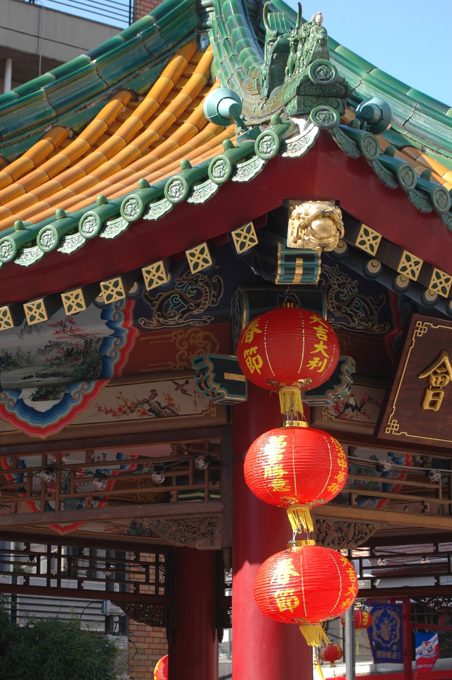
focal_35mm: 93
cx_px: 226
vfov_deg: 21.9
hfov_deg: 14.7
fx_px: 1754
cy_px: 340
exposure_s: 1/200
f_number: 7.1
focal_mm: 62
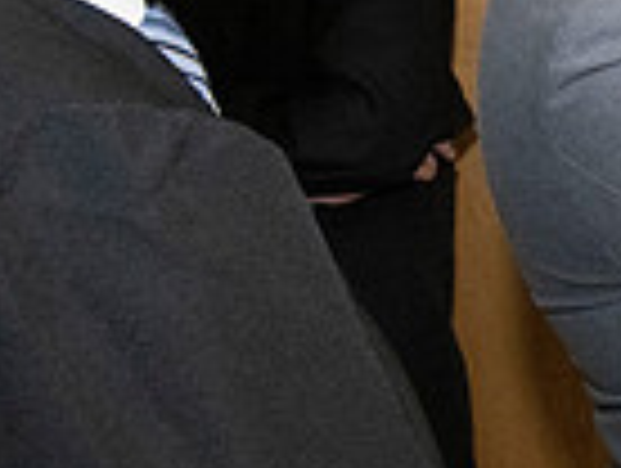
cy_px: -110
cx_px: 1287
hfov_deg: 15.2
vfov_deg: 14.2
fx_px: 1815
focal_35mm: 101
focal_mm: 25
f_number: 8
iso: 6400
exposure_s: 1/200
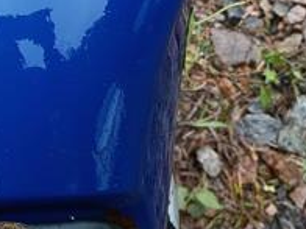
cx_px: 41
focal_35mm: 85
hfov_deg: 22.5
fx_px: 751
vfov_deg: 16.2
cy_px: -90
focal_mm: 4.81
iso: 143
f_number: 1.8
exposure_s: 1/162
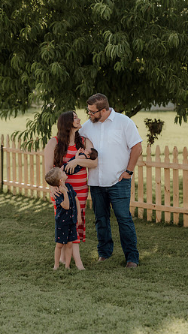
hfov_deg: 13.4
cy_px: 166
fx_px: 798
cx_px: 83
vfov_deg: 23.7
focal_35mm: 90
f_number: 2.5
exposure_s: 1/320
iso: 80
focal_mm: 85
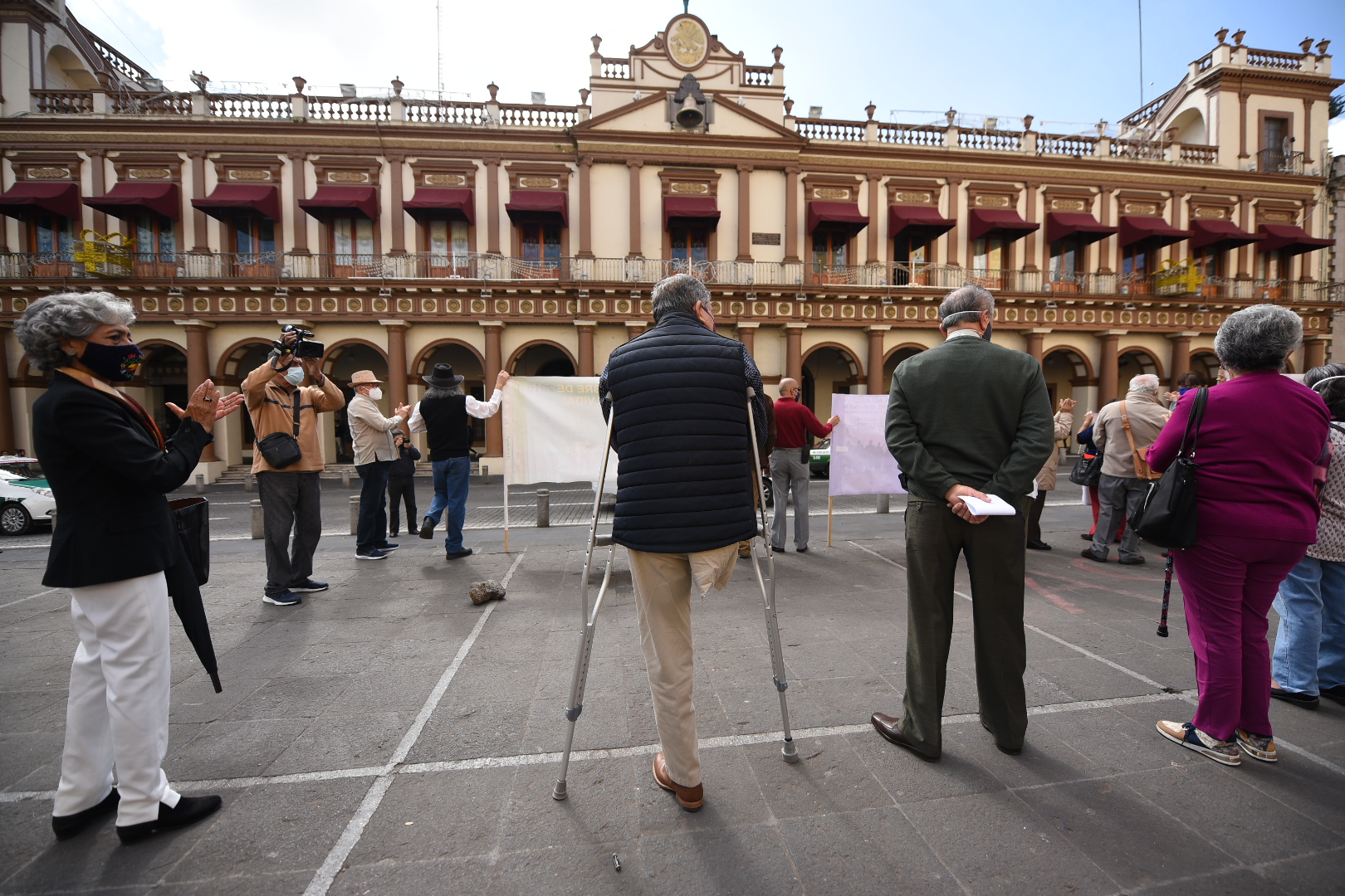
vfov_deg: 64.6
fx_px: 710
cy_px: 448
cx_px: 672
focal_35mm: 19
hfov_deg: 86.9
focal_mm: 19
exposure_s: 1/3200
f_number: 2.8
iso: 500
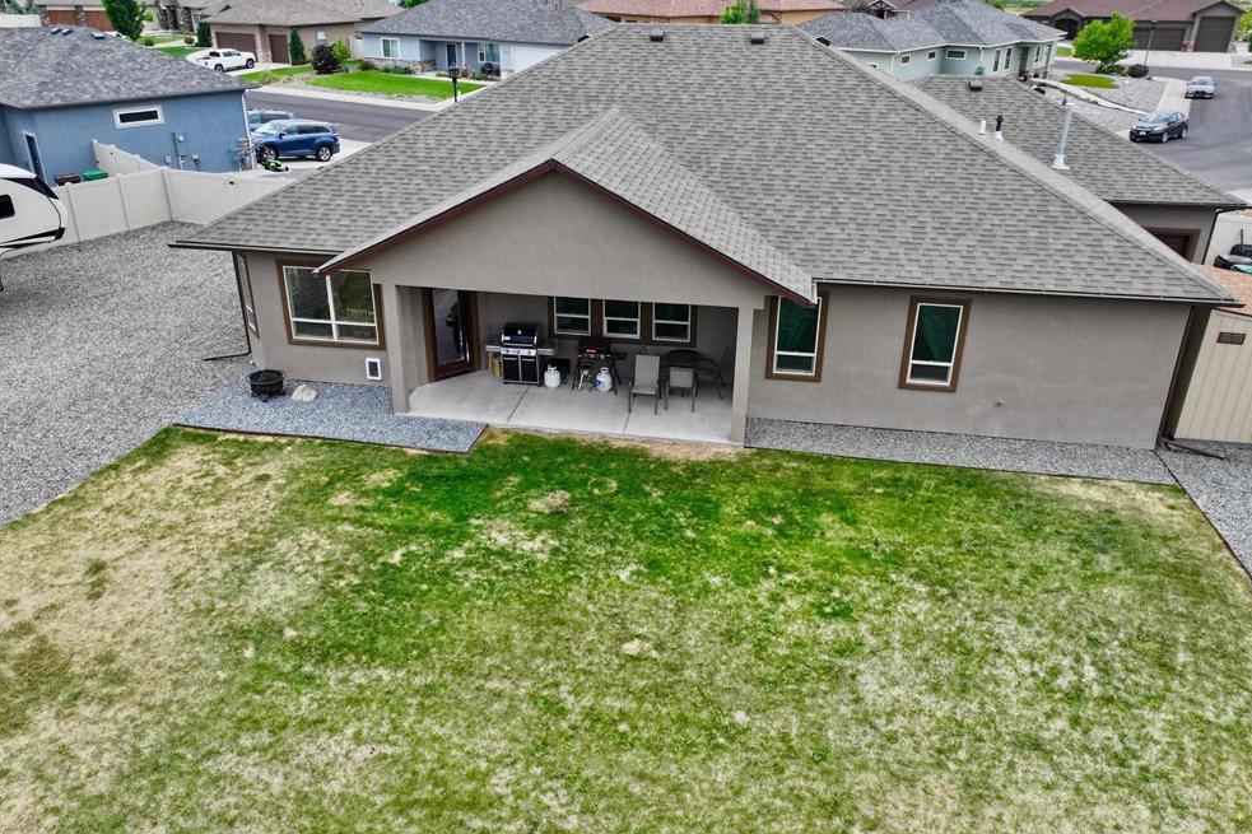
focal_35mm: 26
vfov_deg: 49.4
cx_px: 609
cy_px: 366
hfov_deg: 69.4
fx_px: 904
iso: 190
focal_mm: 12.29
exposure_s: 1/1250
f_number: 2.8
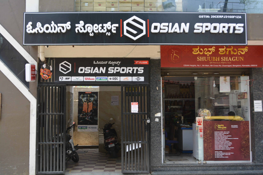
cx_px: 132
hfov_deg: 45.0
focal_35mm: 44
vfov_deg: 30.9
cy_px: 88
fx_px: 318
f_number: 5.6
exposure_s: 1/125
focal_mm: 29
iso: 200
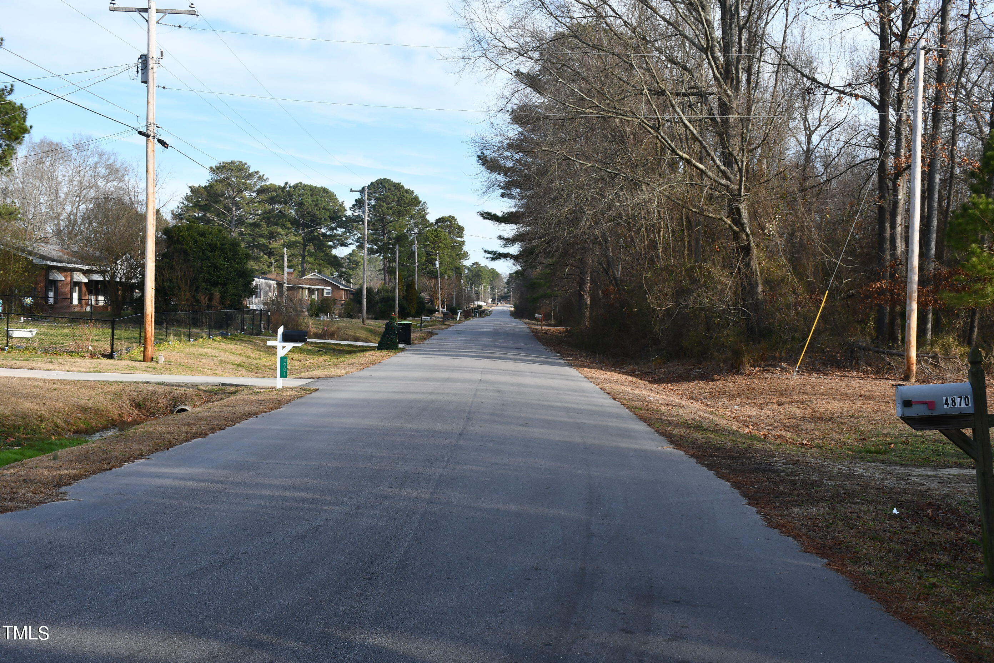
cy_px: 332
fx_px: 1104
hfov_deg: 48.5
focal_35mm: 40
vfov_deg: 33.4
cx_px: 497
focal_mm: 27
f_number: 8
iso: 180
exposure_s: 1/250
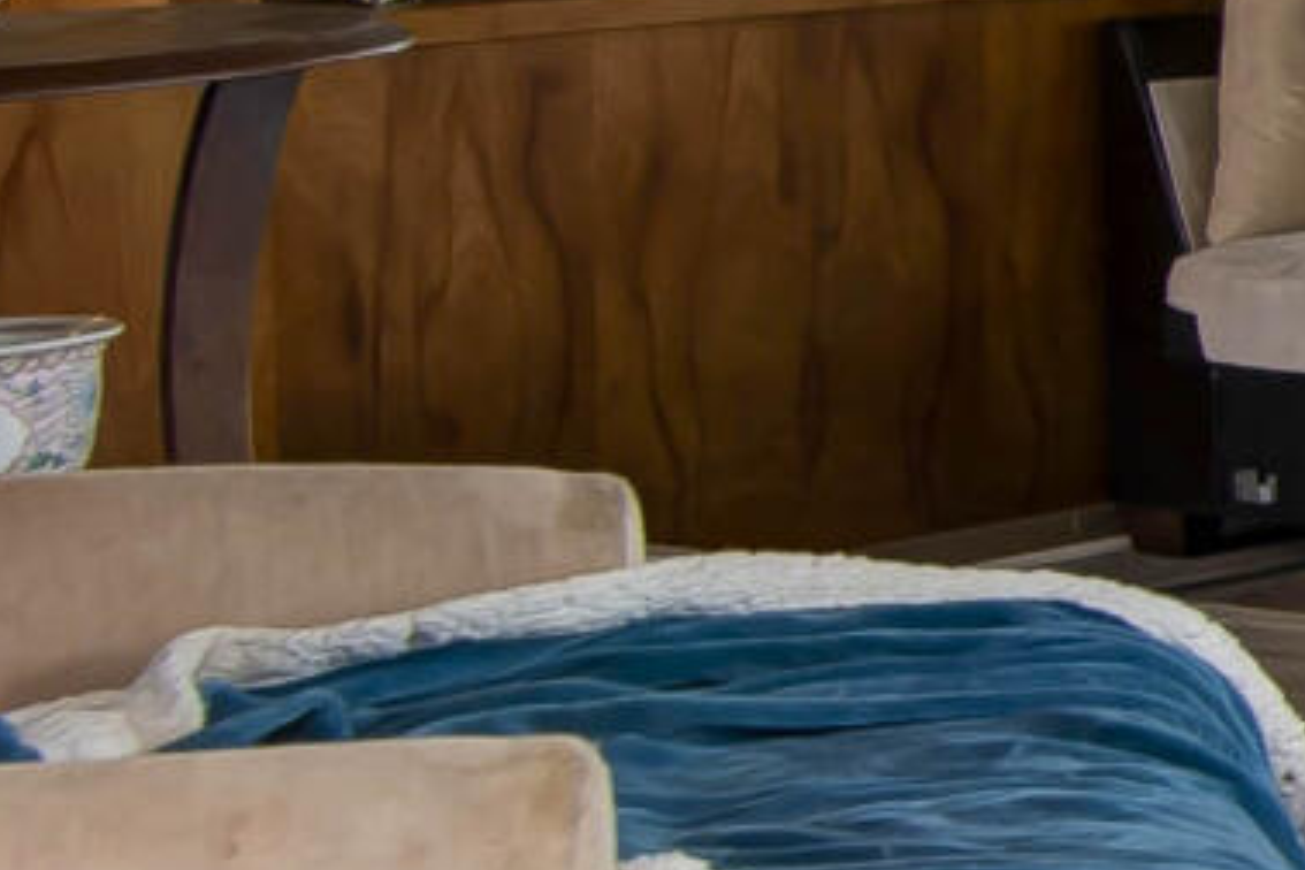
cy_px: -380
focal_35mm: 127
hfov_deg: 9.4
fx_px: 4603
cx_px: 4581
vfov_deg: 10.5
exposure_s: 1/10
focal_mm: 16
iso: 160
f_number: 6.3
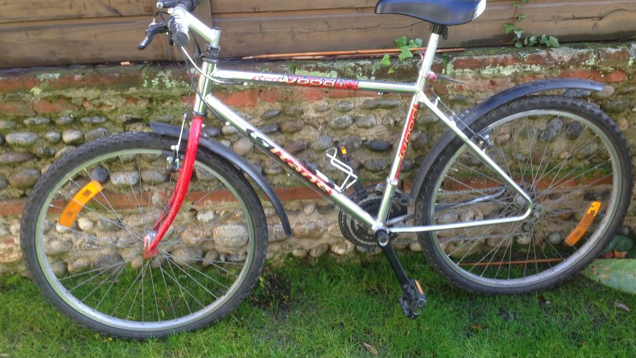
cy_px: 170
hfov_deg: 54.0
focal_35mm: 37
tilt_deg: -31.0
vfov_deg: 32.0
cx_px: 322
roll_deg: +4.5
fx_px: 624
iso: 50
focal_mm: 4.12
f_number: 2.4
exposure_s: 1/60
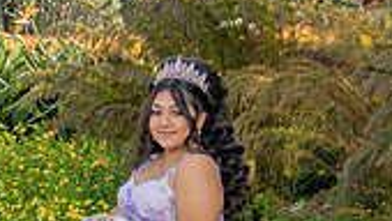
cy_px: 337
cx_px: 154
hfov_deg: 22.9
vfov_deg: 12.4
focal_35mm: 93
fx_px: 968
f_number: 5
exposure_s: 1/200
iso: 200
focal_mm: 26
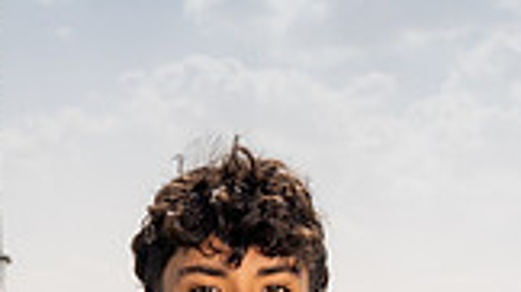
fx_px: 1768
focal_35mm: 128
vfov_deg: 8.7
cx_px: 203
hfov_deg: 16.7
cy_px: 671
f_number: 8
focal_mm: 44
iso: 100
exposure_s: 1/250
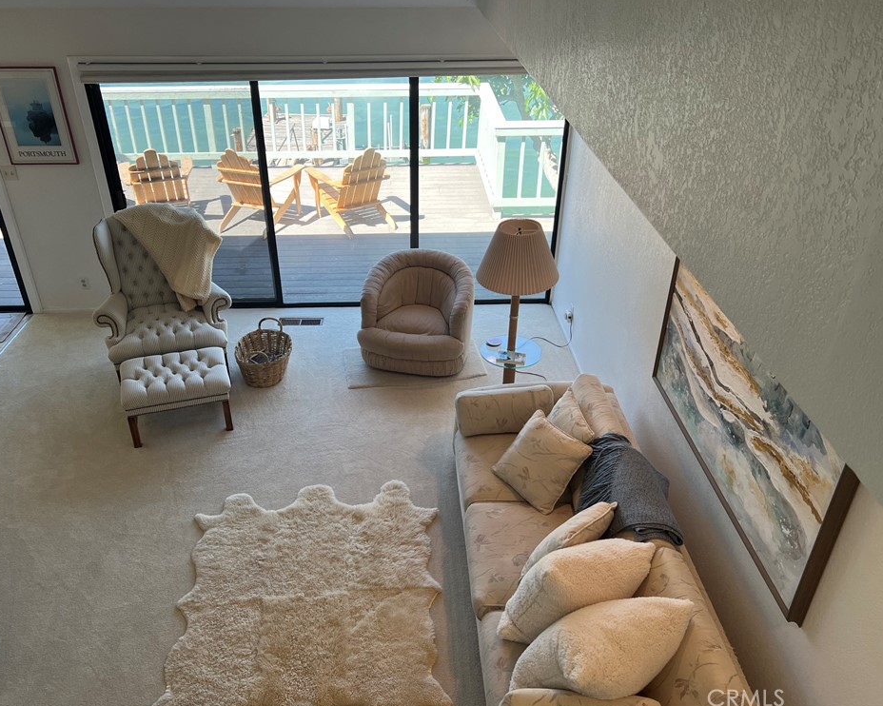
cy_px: 346
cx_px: 420
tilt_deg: -32.5
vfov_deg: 51.5
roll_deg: +1.7
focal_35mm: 28
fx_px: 732
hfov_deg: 62.2
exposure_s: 1/325
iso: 50
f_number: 1.5
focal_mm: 5.7
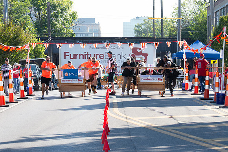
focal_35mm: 159
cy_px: 70
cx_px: 119
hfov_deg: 12.9
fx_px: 1009
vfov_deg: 8.6
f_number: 7.1
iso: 200
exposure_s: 1/250
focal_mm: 112
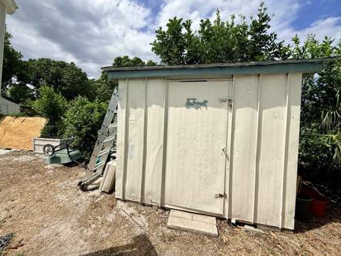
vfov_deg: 81.7
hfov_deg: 98.1
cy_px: 122
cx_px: 162
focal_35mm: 15
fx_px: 148
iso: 50
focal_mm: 2.22
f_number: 2.2
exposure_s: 1/5155
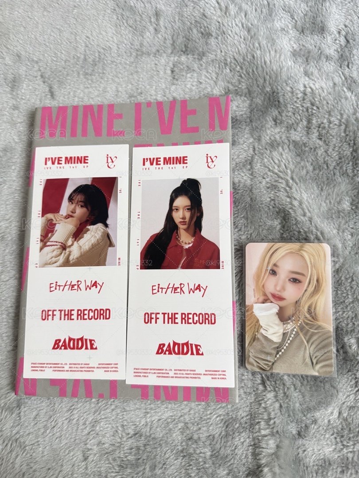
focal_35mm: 24
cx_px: 180
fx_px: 332
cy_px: 239
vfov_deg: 71.6
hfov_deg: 56.8
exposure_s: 1/47
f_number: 1.78
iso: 640
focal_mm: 6.76
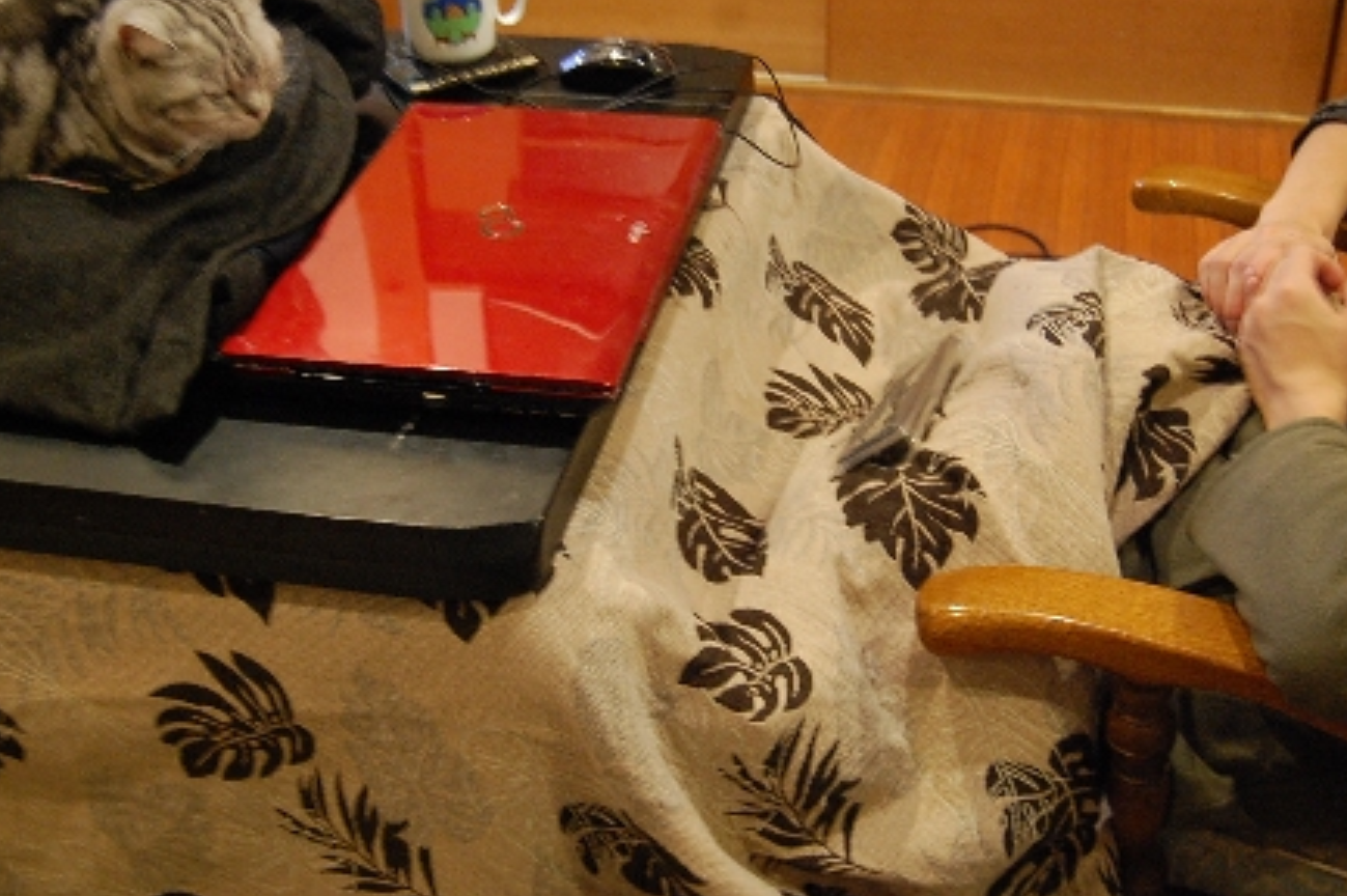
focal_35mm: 45
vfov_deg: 29.8
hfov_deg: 43.6
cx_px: 703
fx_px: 1682
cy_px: 392
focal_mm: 26
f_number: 4.2
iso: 1600
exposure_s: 1/5
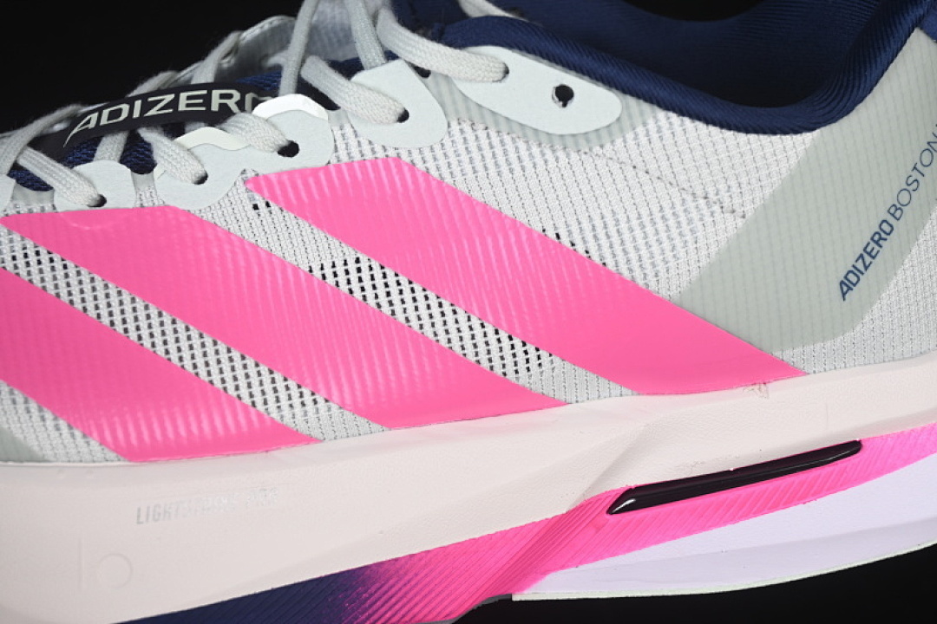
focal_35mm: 75
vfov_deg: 18.2
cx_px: 468
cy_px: 312
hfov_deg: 27.0
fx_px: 1952
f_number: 7.1
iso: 160
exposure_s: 1/80
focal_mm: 50
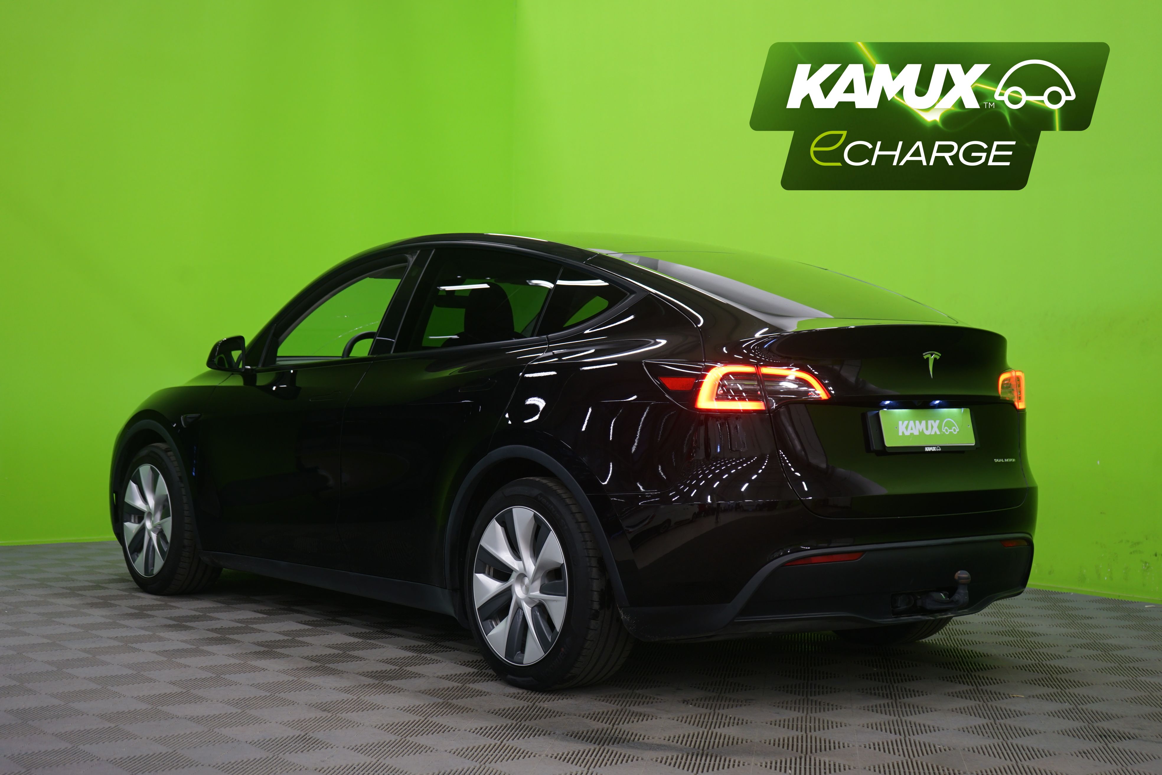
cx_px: 581
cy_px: 388
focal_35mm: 50
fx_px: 1614
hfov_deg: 39.6
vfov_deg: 27.0
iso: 400
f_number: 5
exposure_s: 1/8
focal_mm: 50
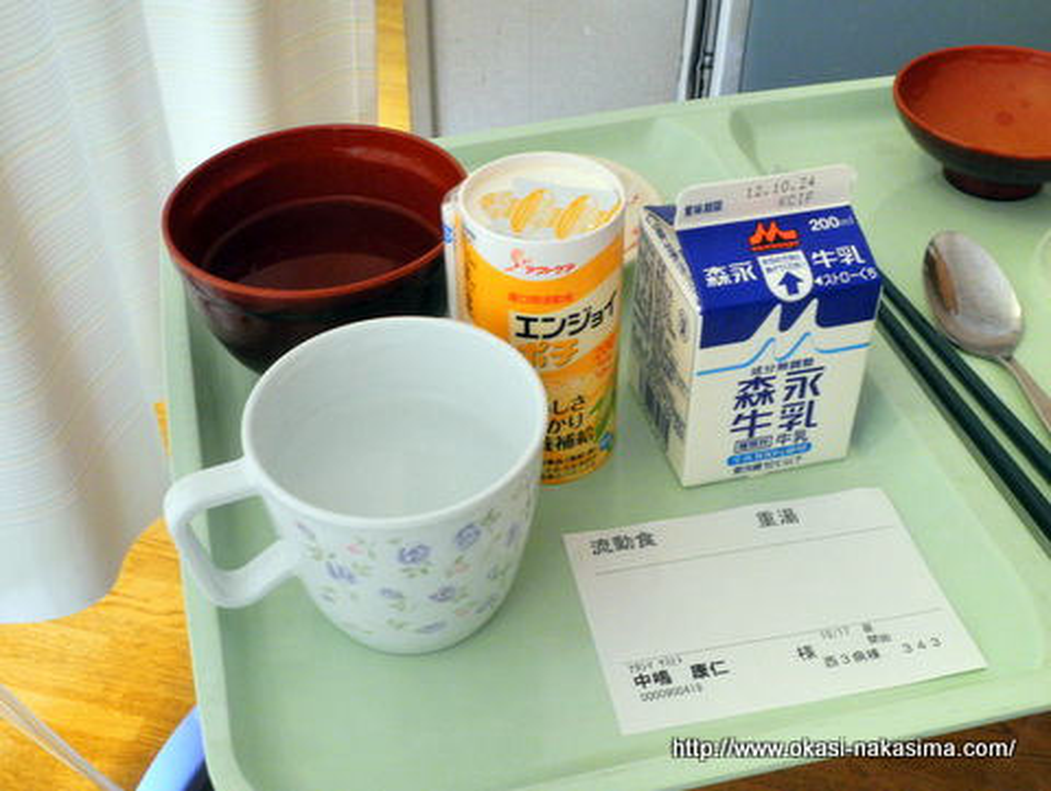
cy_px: 396
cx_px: 526
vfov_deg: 35.2
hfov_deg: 45.7
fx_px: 1246
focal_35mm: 41
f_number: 7.1
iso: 400
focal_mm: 8.8
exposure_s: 1/6
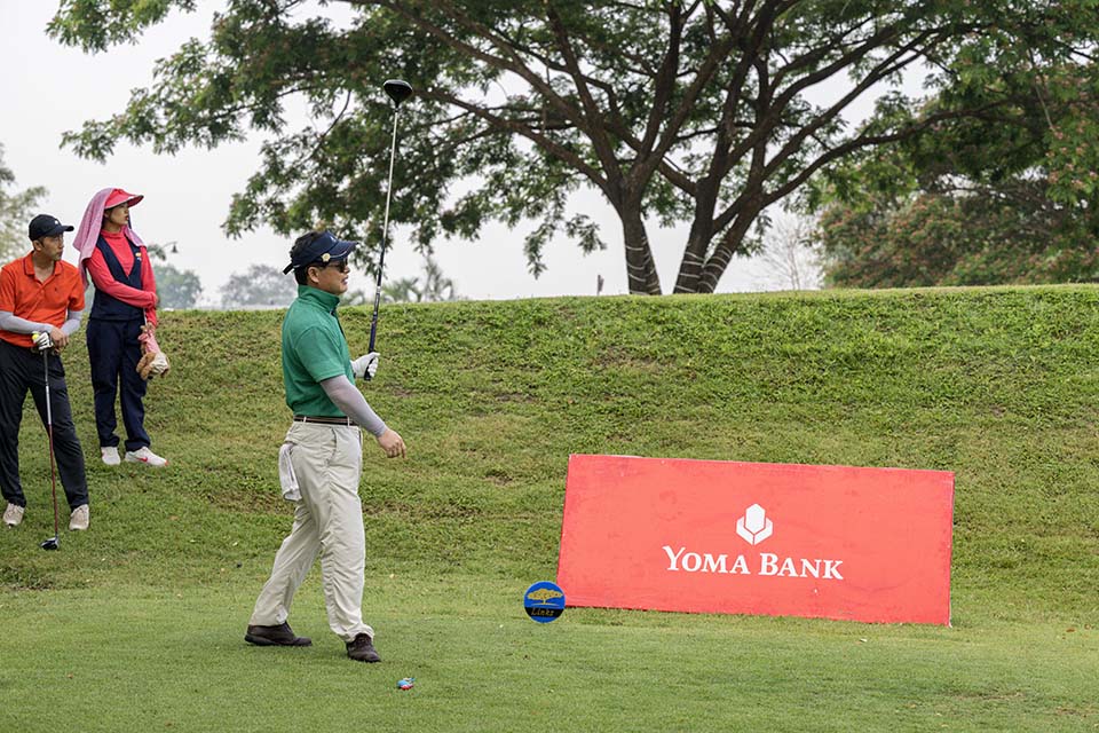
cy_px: 366
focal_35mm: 79
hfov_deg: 25.7
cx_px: 550
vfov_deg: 17.3
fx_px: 2412
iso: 2200
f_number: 5
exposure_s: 1/2500
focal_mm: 79
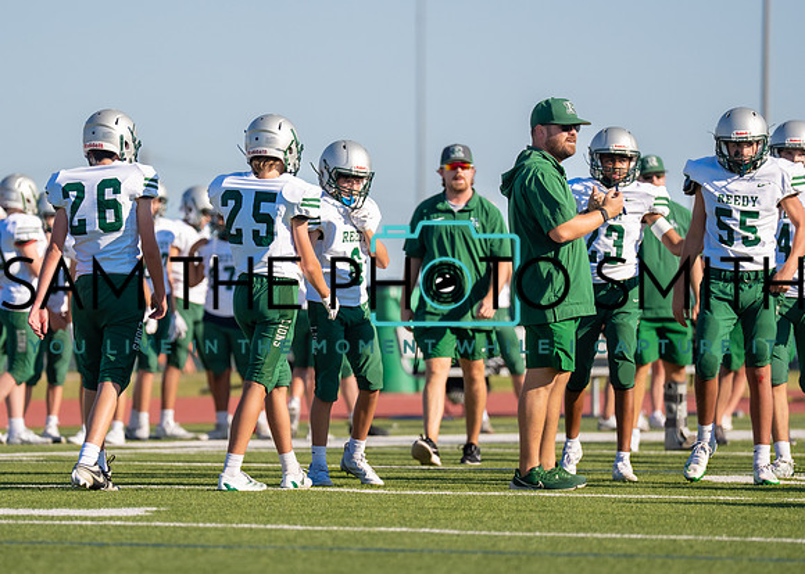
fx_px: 6828
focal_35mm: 299
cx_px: 276
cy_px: 307
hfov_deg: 6.7
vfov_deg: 4.8
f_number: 2.8
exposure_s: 1/5000
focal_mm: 200
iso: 200
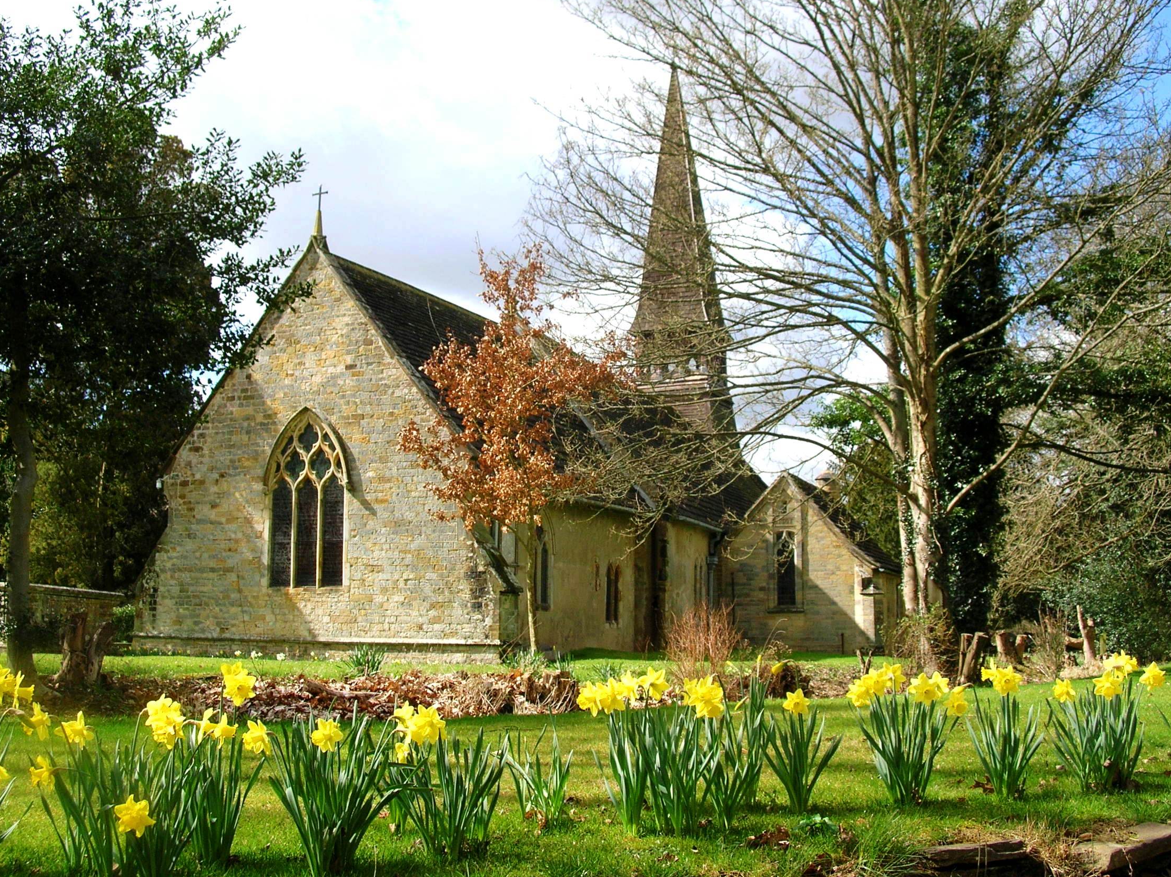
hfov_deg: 50.2
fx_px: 1251
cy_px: 435
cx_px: 600
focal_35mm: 37
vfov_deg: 38.6
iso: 50
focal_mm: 6
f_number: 3.7
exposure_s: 1/342
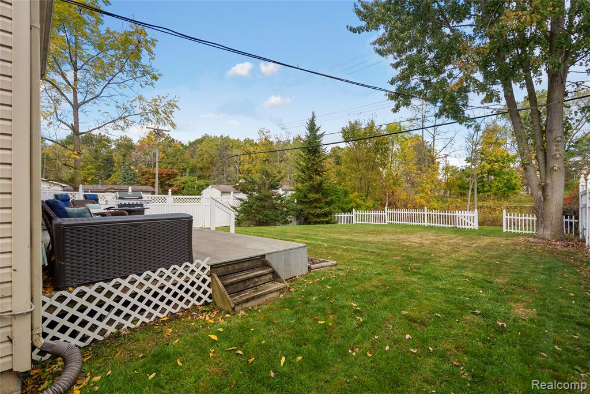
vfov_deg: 73.8
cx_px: 295
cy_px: 197
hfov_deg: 96.7
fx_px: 262
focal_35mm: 16
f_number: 4
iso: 100
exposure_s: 1/500
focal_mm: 16
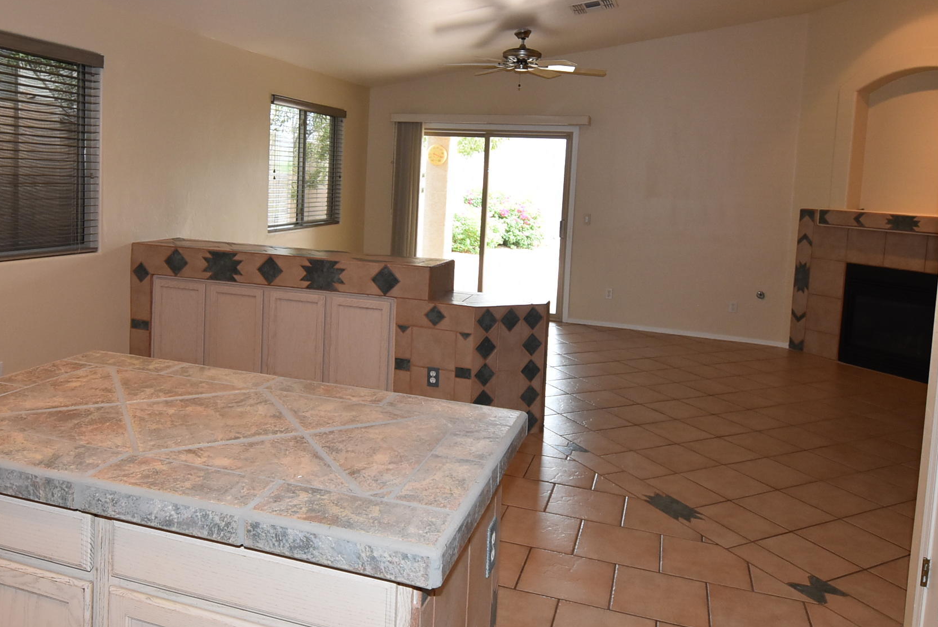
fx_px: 704
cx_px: 415
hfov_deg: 67.1
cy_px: 222
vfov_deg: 47.4
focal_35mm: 27
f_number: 4.5
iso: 800
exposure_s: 1/80
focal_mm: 10
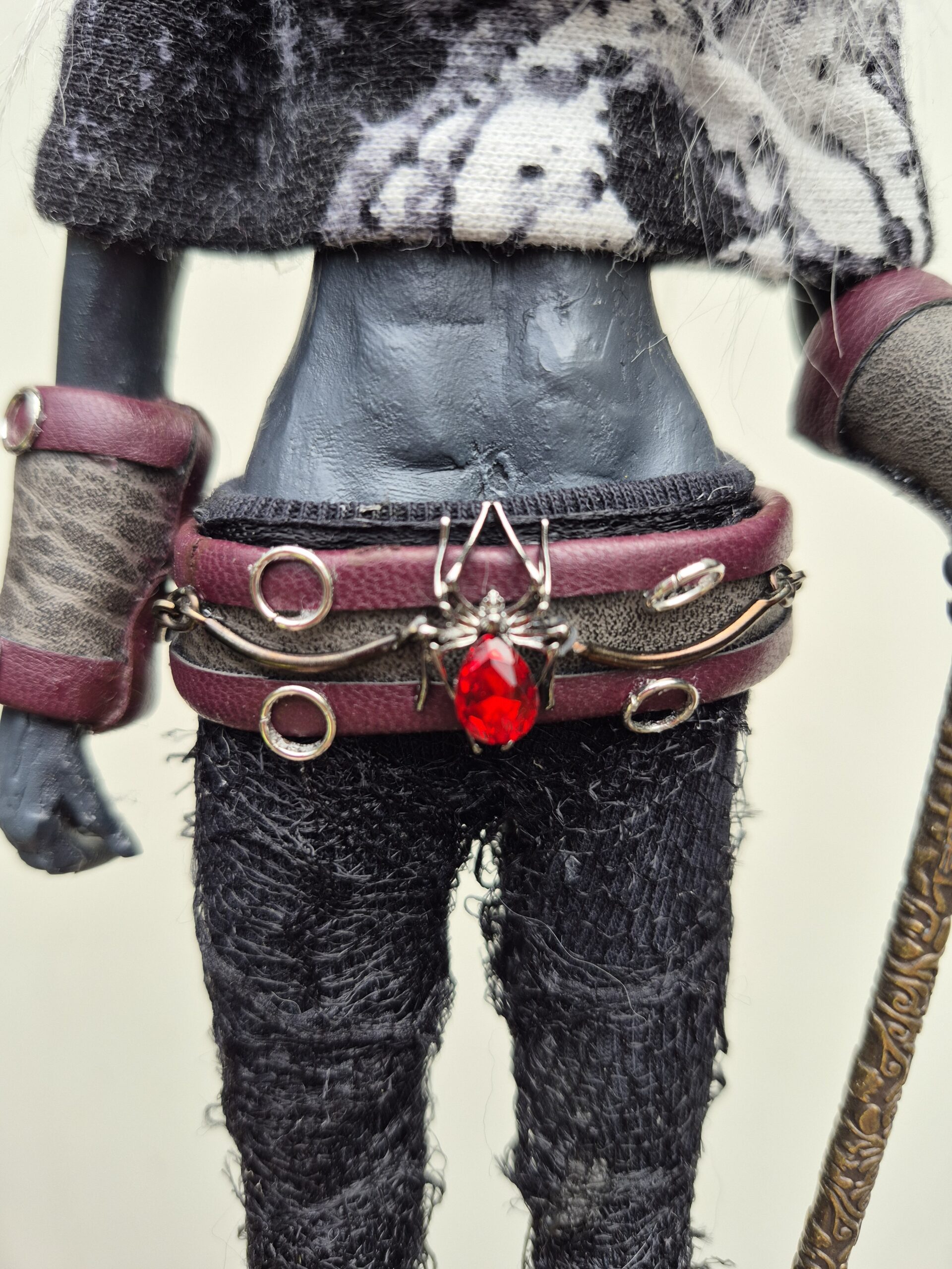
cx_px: 476
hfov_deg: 58.9
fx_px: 843
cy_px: 634
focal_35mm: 23
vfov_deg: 73.9
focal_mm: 5.4
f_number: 1.8
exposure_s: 1/180
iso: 50
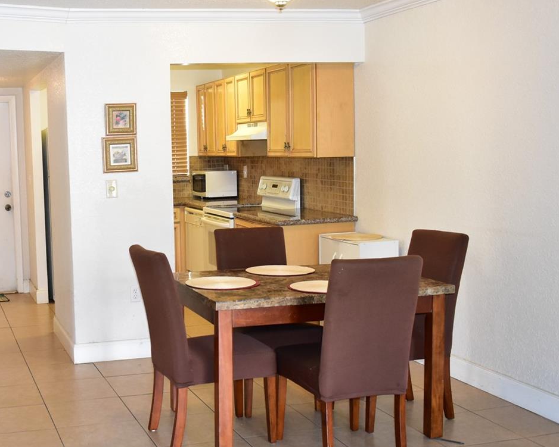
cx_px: 113
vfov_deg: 31.5
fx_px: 794
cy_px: 221
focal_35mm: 48
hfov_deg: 37.4
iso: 1600
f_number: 5
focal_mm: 20
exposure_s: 1/60
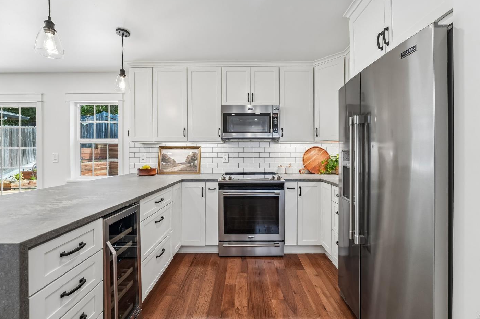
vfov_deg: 77.3
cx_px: 248
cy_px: 156
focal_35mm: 15
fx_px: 200
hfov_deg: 100.4
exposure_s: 1/40
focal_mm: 14
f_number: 8
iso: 640
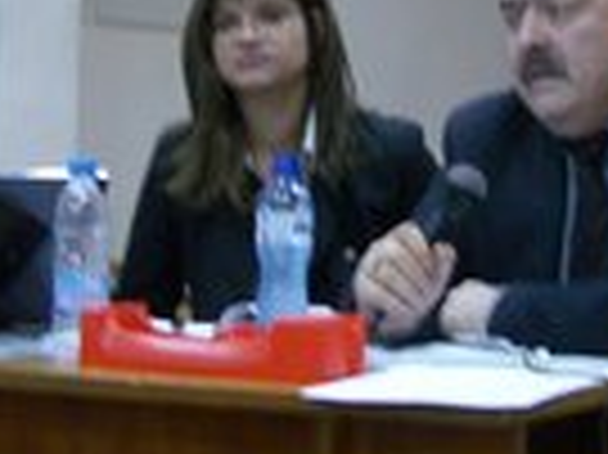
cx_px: 423
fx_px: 1825
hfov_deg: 18.8
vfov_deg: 14.1
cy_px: 54
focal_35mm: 104
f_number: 2.6
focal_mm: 5.8
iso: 100
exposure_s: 1/10
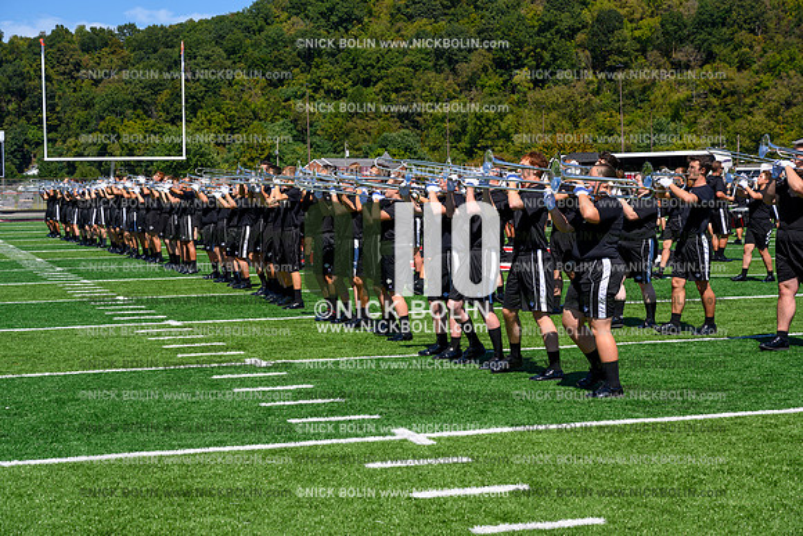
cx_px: 402
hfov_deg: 28.8
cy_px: 268
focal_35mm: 70
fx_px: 1562
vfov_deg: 19.5
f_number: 8
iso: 160
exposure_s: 1/640
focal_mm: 70
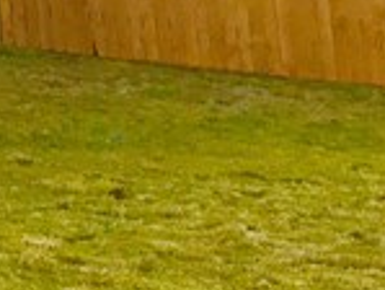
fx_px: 2215
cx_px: -848
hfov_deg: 8.2
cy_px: -438
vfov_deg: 7.0
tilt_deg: +11.4
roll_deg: +1.1
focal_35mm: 199
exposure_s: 1/641
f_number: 2.2
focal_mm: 4.15
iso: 25
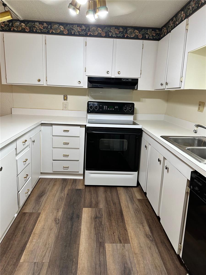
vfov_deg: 71.6
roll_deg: -3.6
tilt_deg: -11.9
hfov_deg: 56.8
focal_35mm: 24
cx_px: 103
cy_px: 138
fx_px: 190
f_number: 1.78
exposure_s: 1/60
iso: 125
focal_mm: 6.86
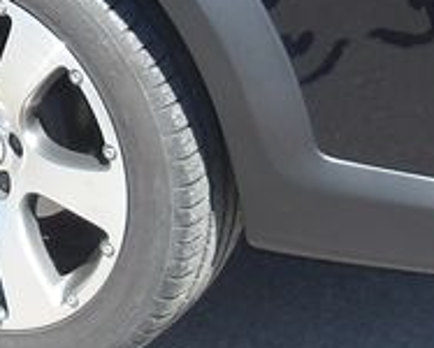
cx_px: -125
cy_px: -271
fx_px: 1852
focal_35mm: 144
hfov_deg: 12.9
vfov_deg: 10.2
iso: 100
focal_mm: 4.9
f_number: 3
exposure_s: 1/511
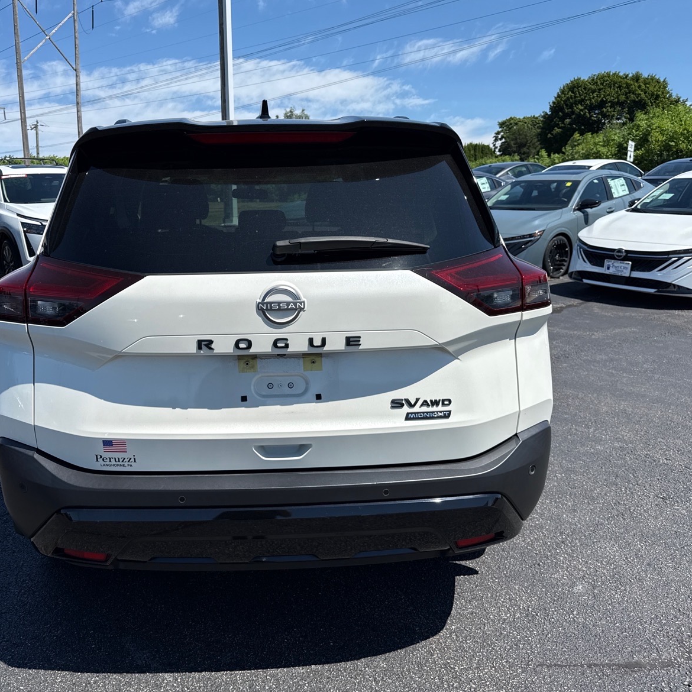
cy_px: 345
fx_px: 656
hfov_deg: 55.2
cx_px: 273
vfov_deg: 55.6
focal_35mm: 29
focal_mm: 6.76
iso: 80
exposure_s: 1/5319
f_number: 1.78
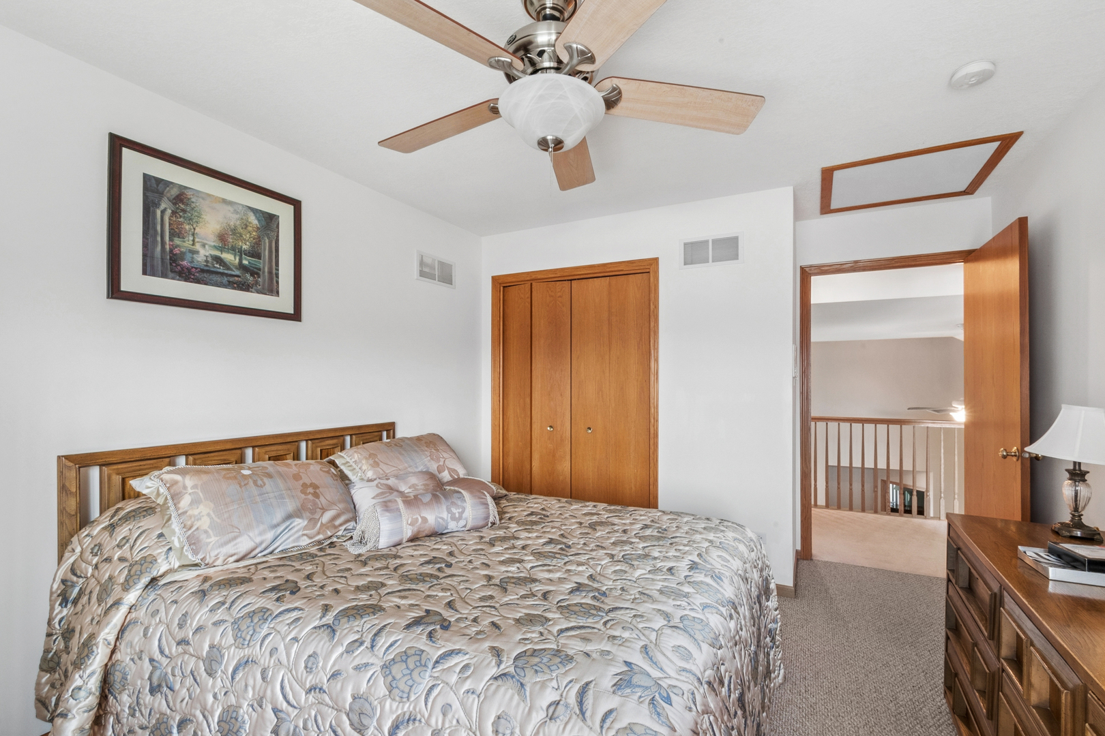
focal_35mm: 15
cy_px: 368
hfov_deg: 100.4
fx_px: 460
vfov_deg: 77.3
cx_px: 552
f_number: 20
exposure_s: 1.6
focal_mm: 10
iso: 400
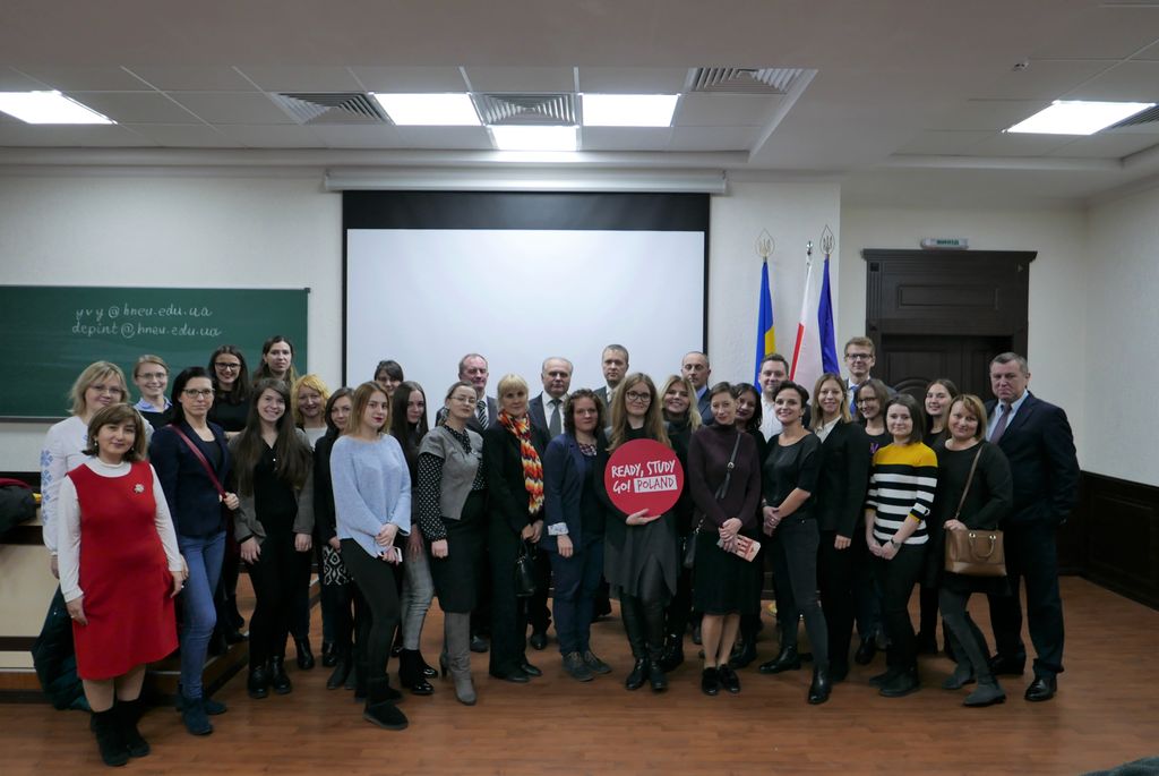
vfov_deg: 53.2
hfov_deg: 73.7
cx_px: 580
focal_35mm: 24
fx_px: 773
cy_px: 388
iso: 200
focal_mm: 10.9
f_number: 1.7
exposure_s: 1/60
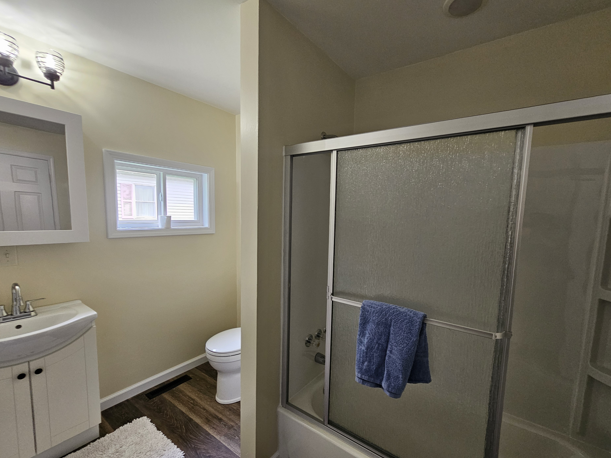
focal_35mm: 14
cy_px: 241
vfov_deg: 85.6
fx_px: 247
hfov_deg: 102.0
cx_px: 317
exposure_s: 1/60
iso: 200
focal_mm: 2.2
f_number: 2.2
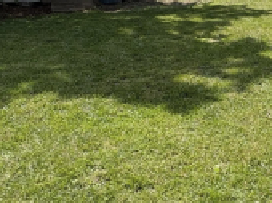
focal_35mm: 55
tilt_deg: -14.6
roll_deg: -0.1
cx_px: 268
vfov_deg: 26.4
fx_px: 432
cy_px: 75
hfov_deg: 32.4
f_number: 2.2
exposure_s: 1/993
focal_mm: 2.22
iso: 50
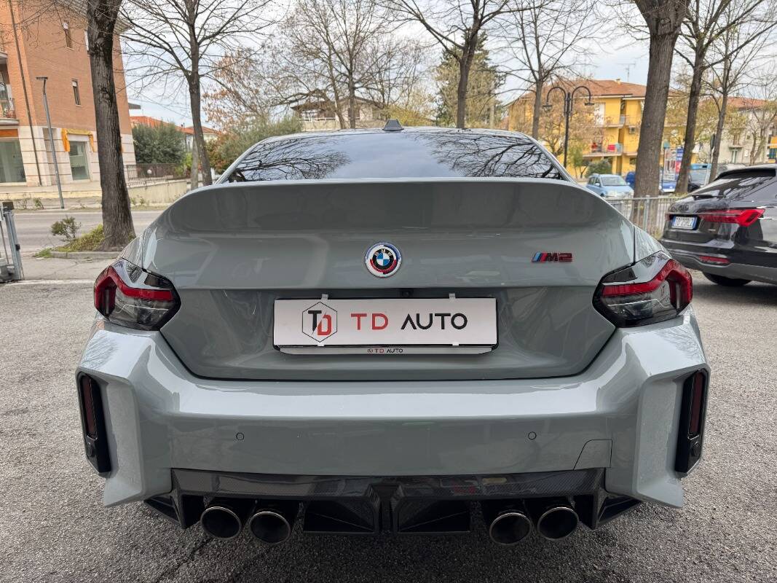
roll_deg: +2.0
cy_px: 292
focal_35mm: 24
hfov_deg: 71.6
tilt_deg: -13.2
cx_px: 388
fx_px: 539
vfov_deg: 56.8
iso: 80
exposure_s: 1/966
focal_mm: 6.76
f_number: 1.78
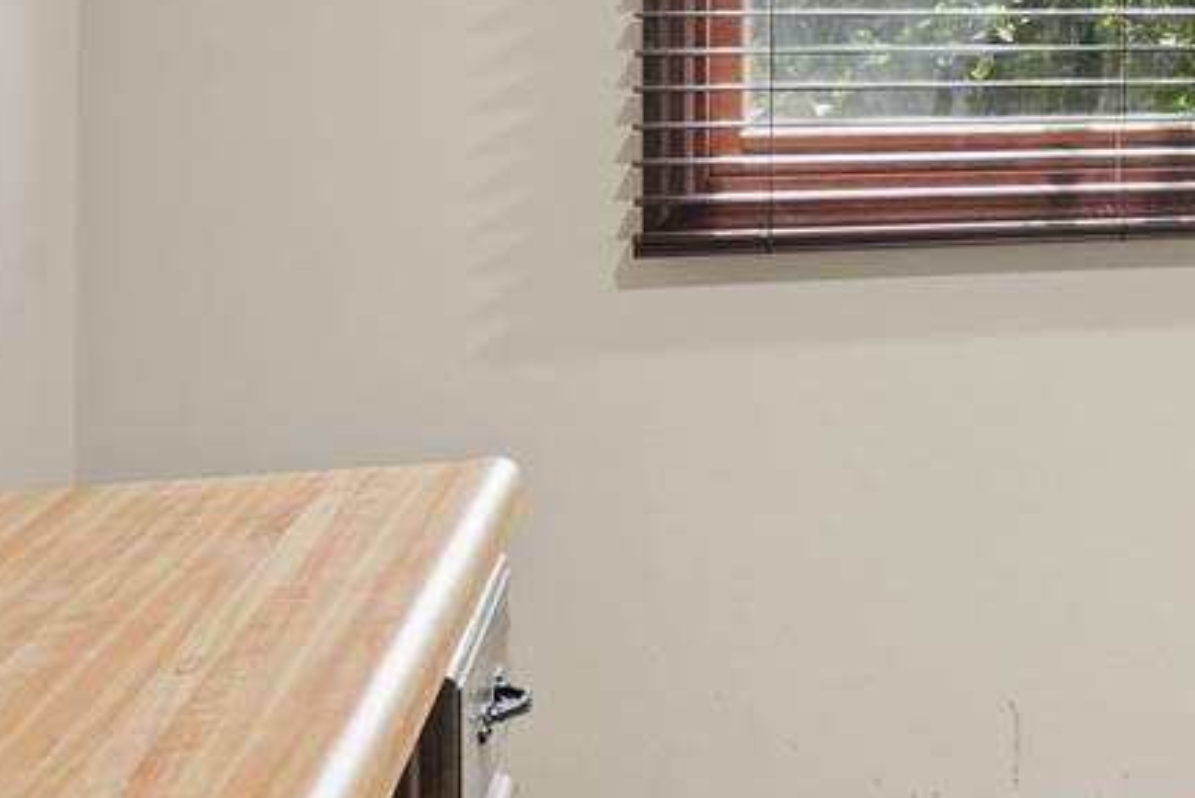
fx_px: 2158
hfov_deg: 26.5
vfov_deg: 20.2
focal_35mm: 65
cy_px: -32
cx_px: 1526
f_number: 8
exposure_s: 1/25
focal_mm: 22
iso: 400
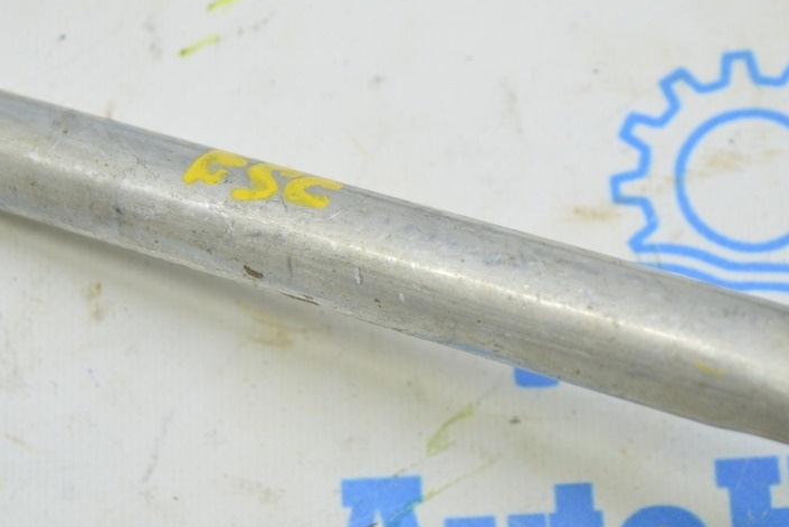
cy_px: 212
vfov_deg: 13.7
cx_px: 251
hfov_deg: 20.3
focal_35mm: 100
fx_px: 2192
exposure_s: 1/20
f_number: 5.6
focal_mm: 46
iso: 400
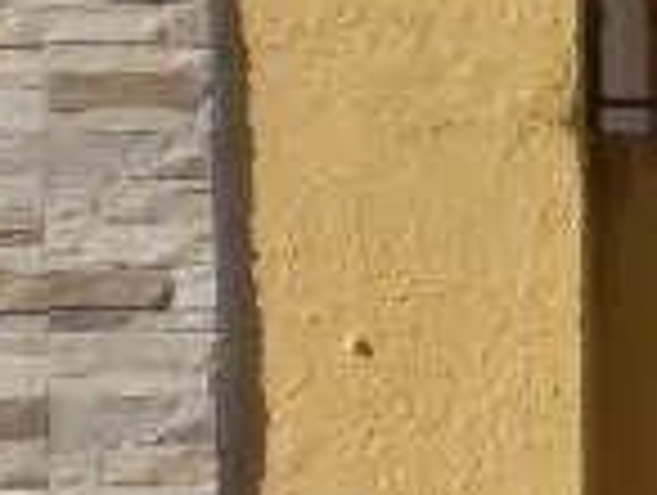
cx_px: 2246
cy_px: 126
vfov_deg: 6.9
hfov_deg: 7.5
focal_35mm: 217
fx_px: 4125
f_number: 3.6
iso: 100
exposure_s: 1/1600
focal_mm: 5.4
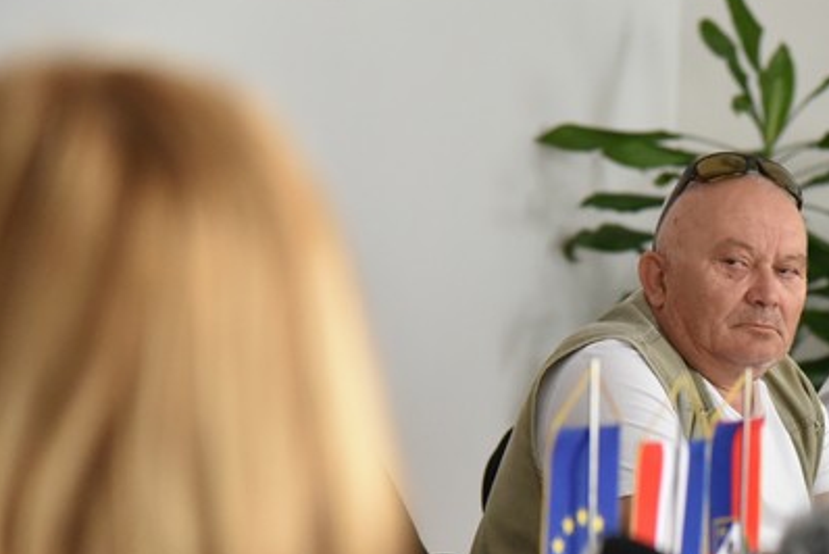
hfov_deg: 8.3
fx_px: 5692
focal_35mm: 247
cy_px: 305
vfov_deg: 5.6
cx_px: 767
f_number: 4
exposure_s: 1/1250
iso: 5000
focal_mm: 120
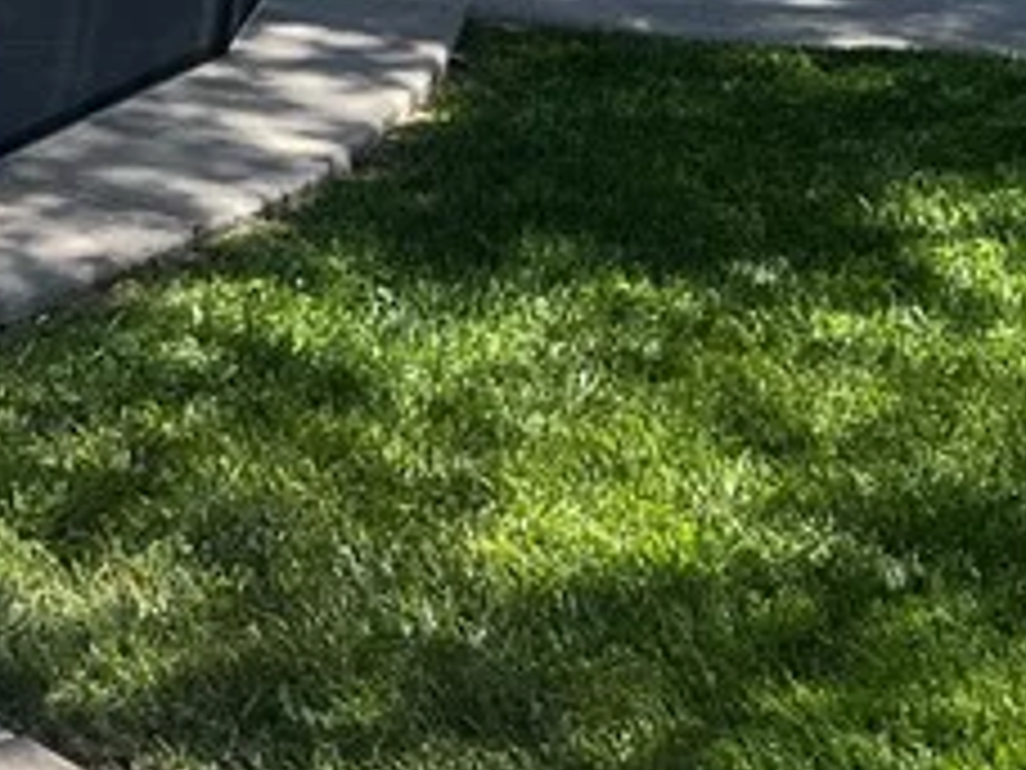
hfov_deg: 14.6
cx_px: -860
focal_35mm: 117
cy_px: -360
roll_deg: +0.1
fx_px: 3468
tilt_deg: -8.0
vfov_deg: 12.1
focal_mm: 5.7
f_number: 1.5
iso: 50
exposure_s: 1/2915
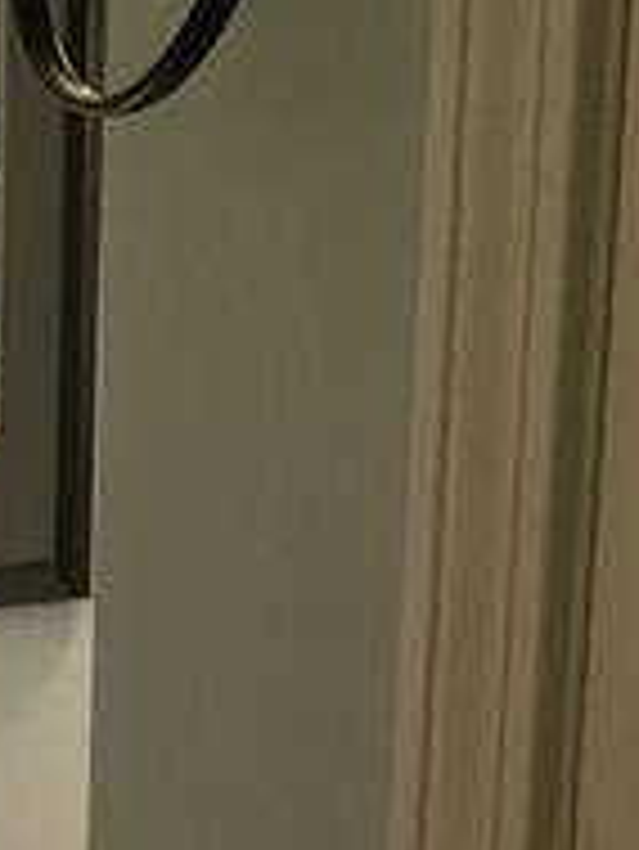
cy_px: 1430
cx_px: -572
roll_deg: +2.3
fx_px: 2901
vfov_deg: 14.9
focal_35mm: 118
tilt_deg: -12.8
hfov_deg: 11.5
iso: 100
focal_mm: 4.15
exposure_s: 1/30
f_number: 2.2
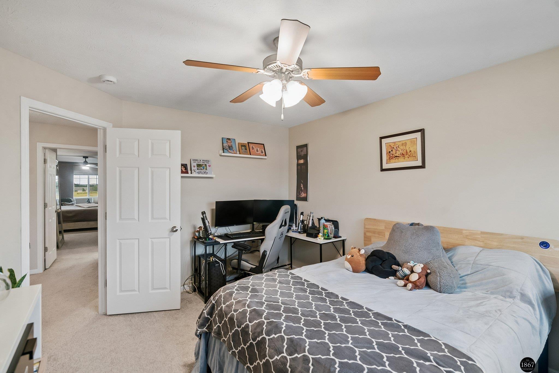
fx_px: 249
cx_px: 280
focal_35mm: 16
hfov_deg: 96.7
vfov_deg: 73.8
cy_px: 186
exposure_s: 1/4
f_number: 6.3
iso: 400
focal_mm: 16
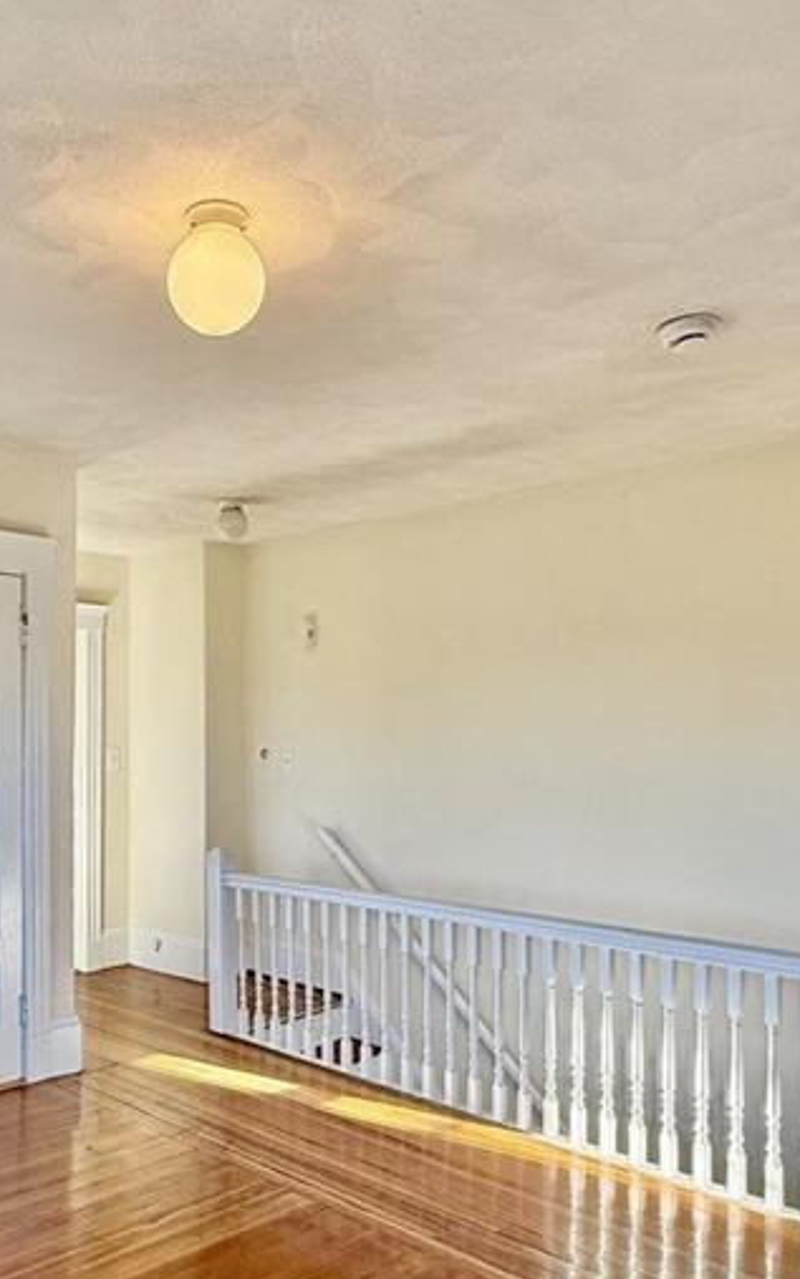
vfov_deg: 62.5
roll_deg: -0.1
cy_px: 747
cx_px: 240
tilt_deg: -0.4
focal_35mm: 30
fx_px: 1046
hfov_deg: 41.1
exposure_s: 1/120
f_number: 2.2
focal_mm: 2.22
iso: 80
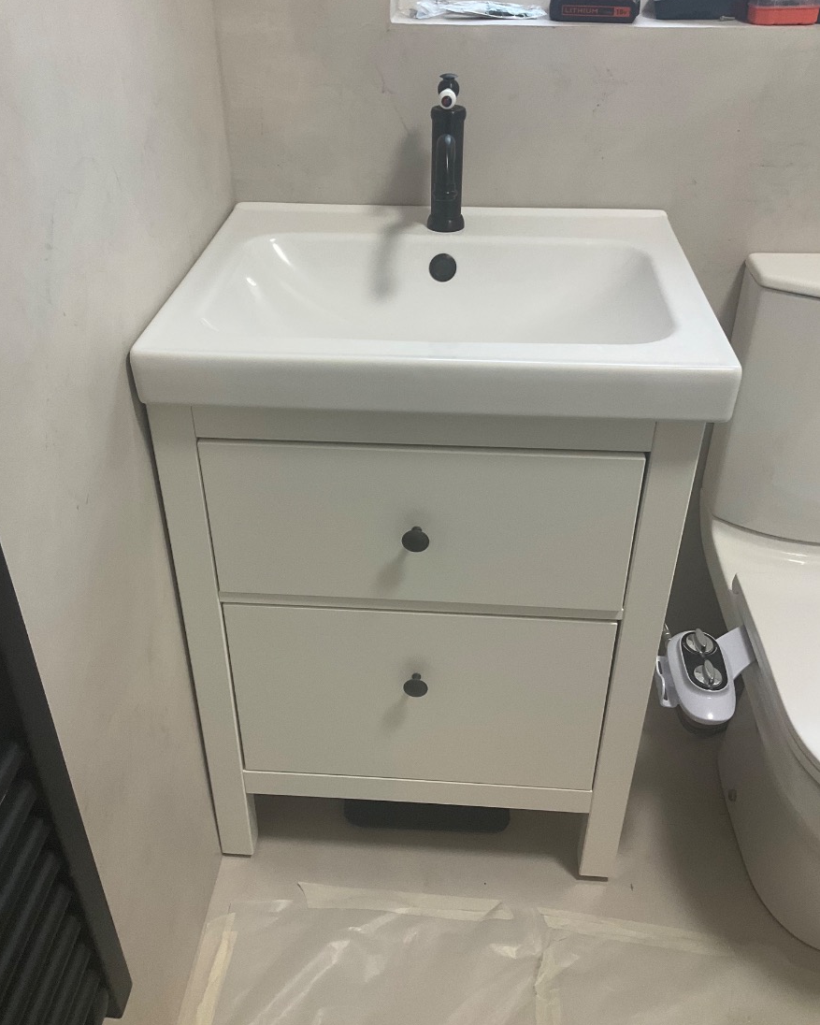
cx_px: 400
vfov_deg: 57.1
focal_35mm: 31
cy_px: 475
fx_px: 940
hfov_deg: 47.1
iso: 64
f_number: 1.8
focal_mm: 3
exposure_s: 1/50
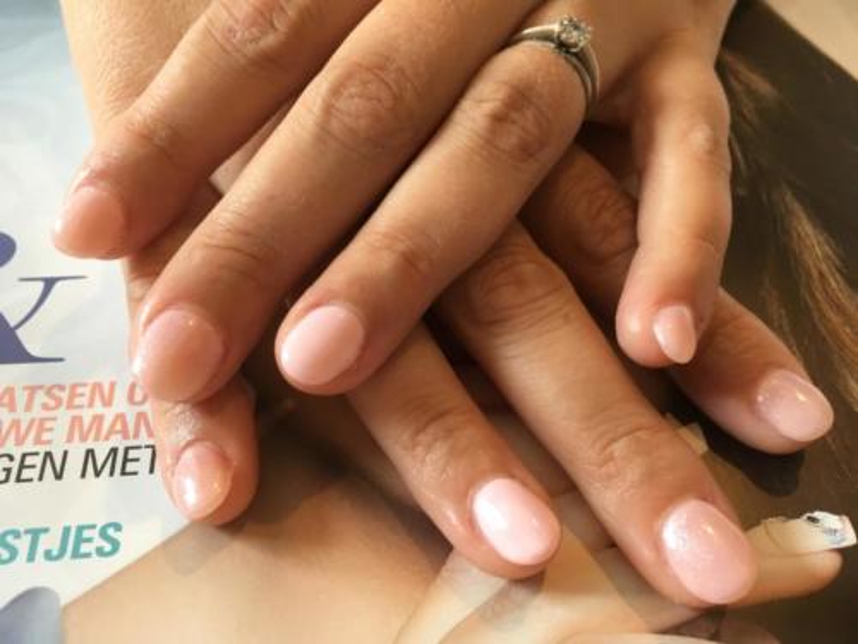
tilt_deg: -49.5
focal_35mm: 29
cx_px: 429
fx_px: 719
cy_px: 322
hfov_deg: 61.7
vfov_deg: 48.2
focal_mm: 4.15
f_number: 2.2
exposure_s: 1/33
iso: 50
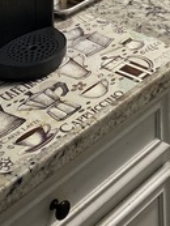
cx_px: 194
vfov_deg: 16.7
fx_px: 654
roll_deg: +2.0
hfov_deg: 14.4
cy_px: -168
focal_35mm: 100
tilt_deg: -8.6
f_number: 1.8
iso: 125
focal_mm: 4.25
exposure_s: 1/120
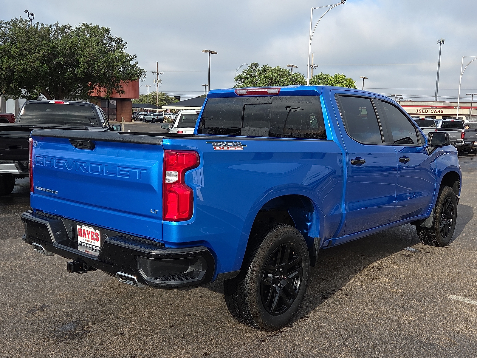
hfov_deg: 52.6
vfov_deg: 40.7
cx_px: 238
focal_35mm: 35
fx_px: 482
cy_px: 179
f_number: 1.8
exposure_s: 1/3333
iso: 76
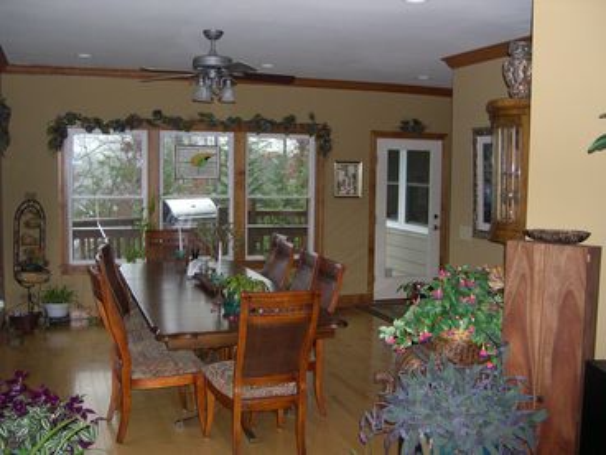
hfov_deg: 49.0
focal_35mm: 38
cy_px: 228
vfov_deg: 37.7
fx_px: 665
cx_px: 303
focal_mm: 8
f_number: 2.8
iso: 400
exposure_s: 1/60
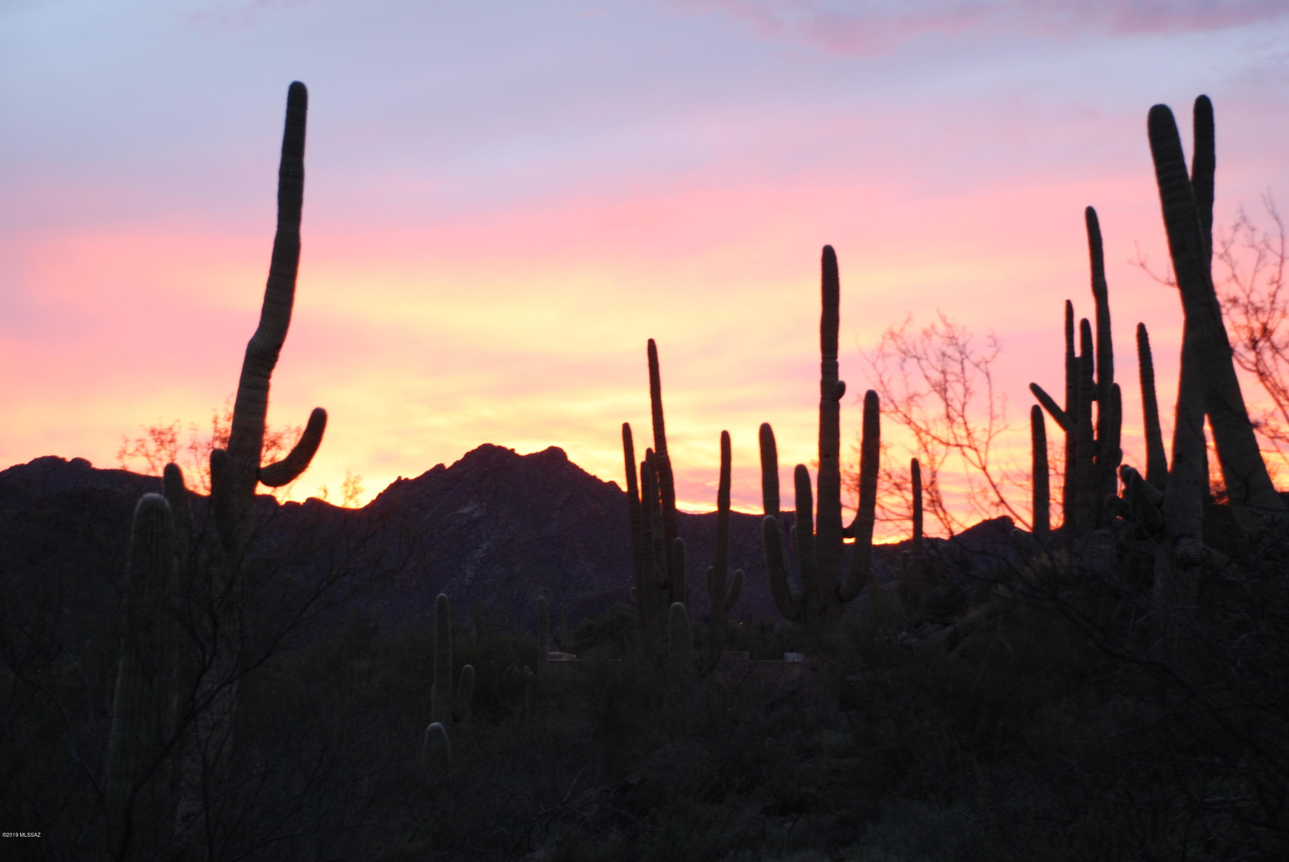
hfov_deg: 26.0
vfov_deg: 17.5
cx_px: 644
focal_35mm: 78
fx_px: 2796
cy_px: 431
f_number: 6.3
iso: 400
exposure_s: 1/13
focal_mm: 52
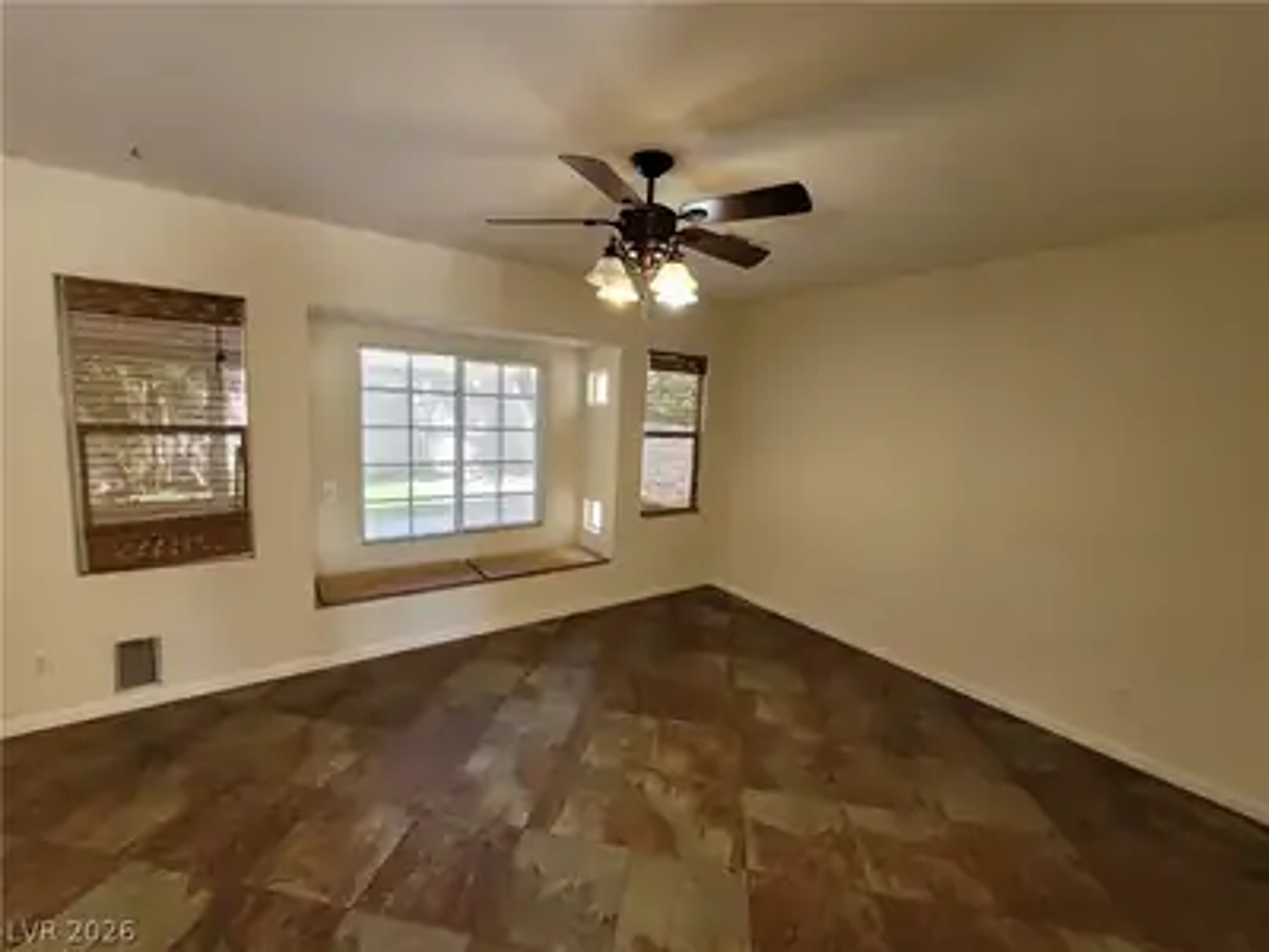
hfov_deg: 106.2
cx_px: 634
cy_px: 476
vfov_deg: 89.9
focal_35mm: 13
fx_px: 477
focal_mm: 2.2
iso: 160
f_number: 2.2
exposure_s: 1/60
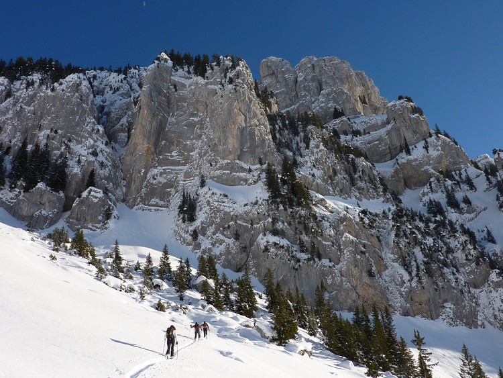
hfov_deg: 59.9
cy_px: 189
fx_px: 436
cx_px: 252
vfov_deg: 46.8
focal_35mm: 30
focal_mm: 4.1
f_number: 4.5
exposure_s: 1/500
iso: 80
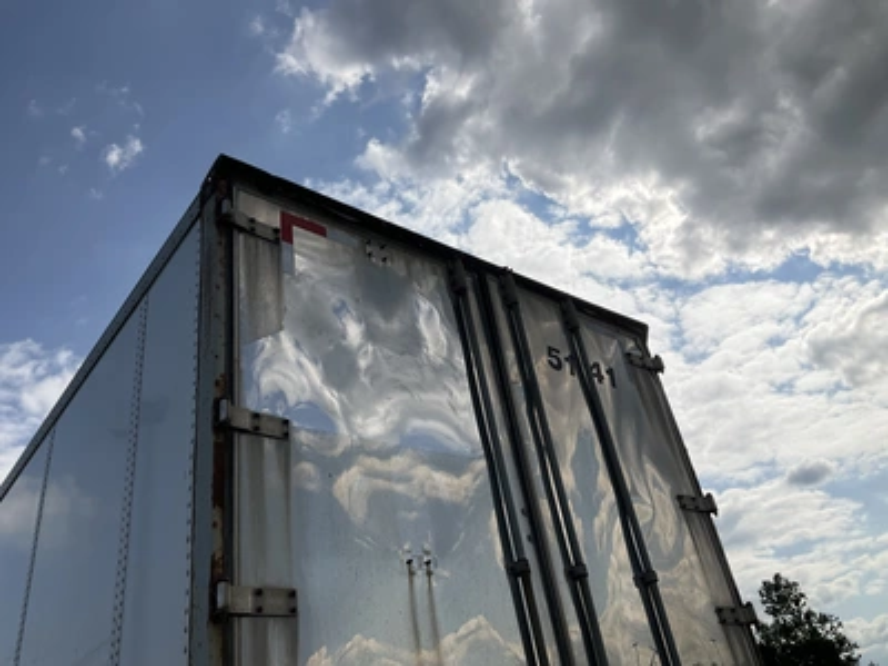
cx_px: 444
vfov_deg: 48.2
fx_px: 744
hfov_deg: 61.7
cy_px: 333
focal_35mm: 29
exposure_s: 1/5263
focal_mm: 3
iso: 25
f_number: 1.8
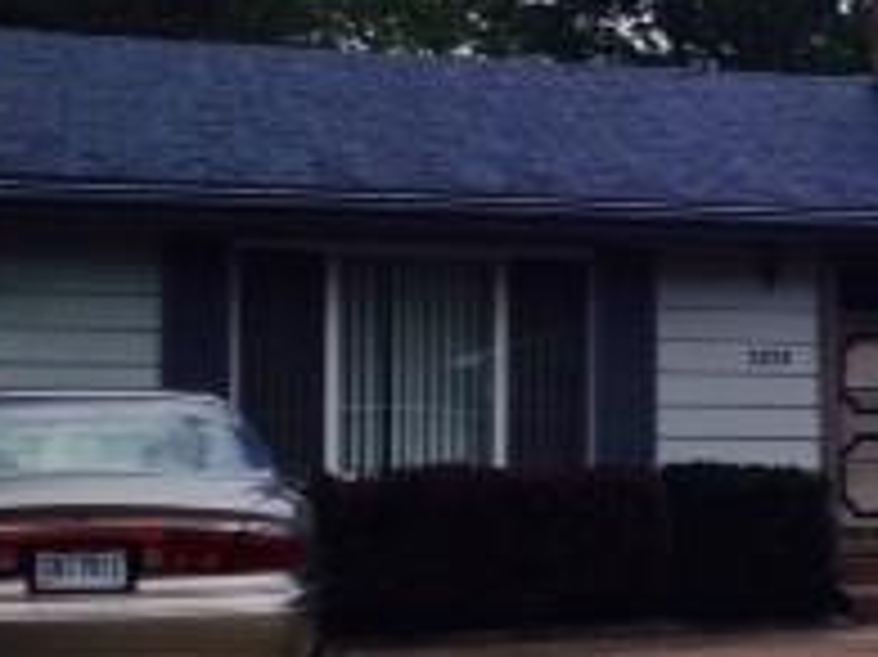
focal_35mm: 115
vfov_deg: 12.9
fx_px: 2915
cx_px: 1243
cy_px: 374
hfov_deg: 16.0
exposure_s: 1/2123
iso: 50
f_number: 2.4
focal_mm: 4.28
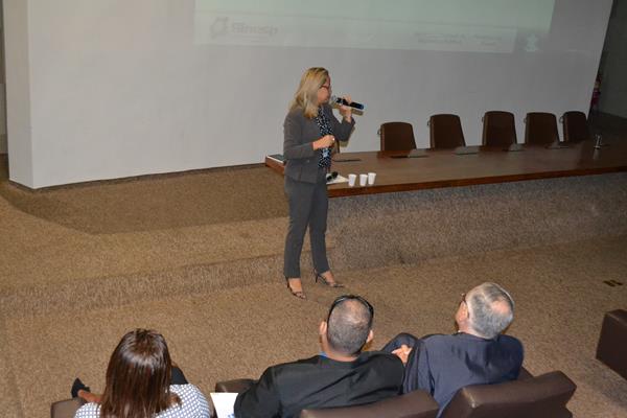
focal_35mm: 42
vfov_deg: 31.9
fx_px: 731
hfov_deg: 46.4
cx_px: 314
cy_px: 209
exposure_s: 1/60
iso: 3200
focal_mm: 28
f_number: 4.5
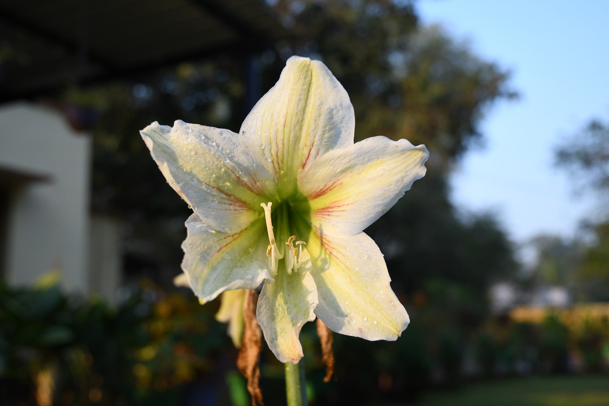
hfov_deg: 48.5
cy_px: 199
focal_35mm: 40
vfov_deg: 33.4
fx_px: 677
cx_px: 297
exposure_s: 1/640
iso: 250
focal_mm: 26
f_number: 4
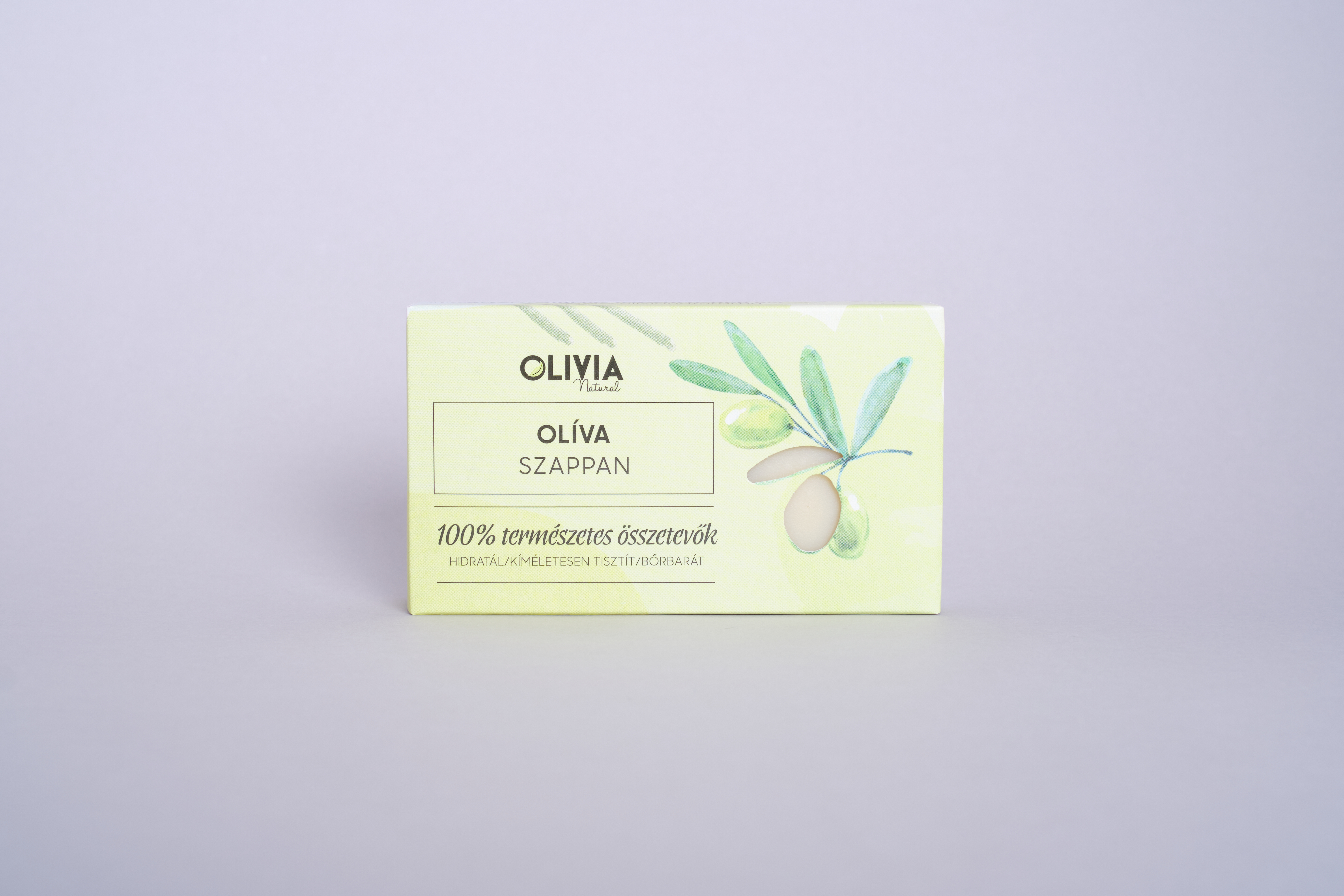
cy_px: 448
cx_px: 672
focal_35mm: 53
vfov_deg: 25.5
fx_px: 1978
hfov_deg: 37.5
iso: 160
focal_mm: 35
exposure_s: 1/125
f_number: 9
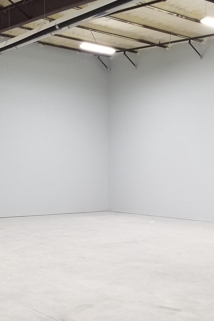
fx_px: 455
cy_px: 208
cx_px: 101
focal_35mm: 51
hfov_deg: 26.5
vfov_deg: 38.5
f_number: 1.7
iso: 100
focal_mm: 4.3
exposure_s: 1/60
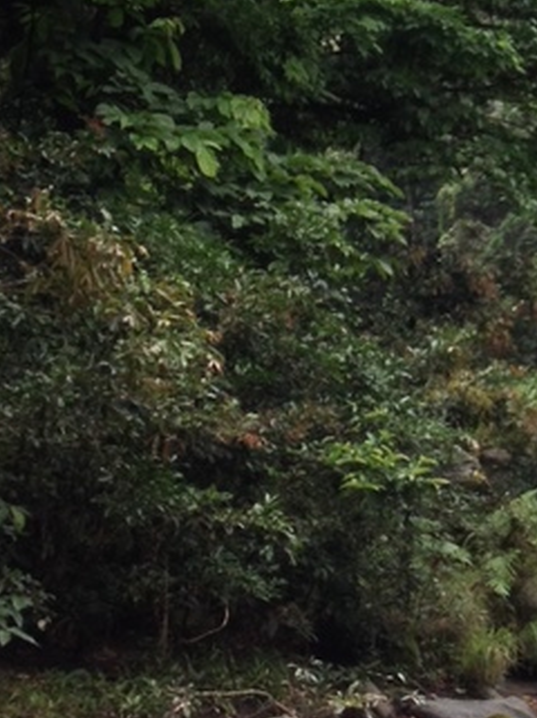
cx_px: 908
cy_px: 103
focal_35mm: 131
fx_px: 2715
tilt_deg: +4.6
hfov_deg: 10.7
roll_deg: +0.6
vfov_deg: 14.9
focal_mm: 4.28
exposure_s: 1/951
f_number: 2.4
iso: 50
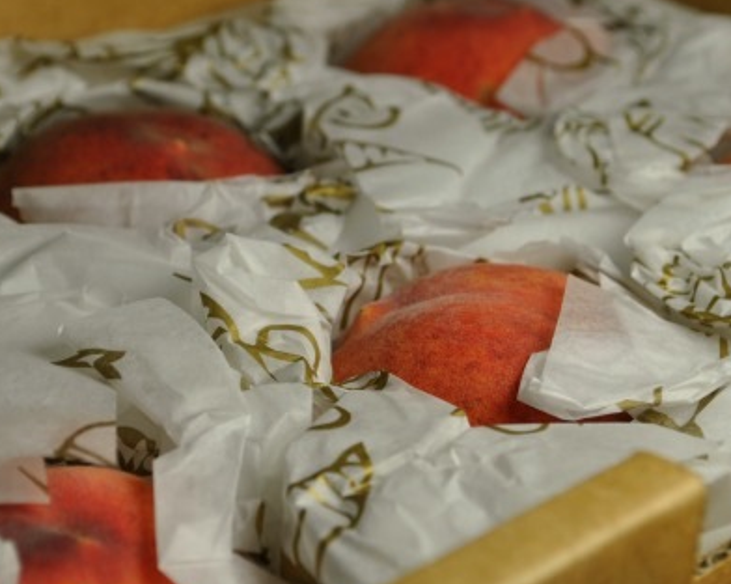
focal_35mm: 108
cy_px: 265
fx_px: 2335
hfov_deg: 17.8
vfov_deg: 14.2
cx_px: 338
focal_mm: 50
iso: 125
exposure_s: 1/60
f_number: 8
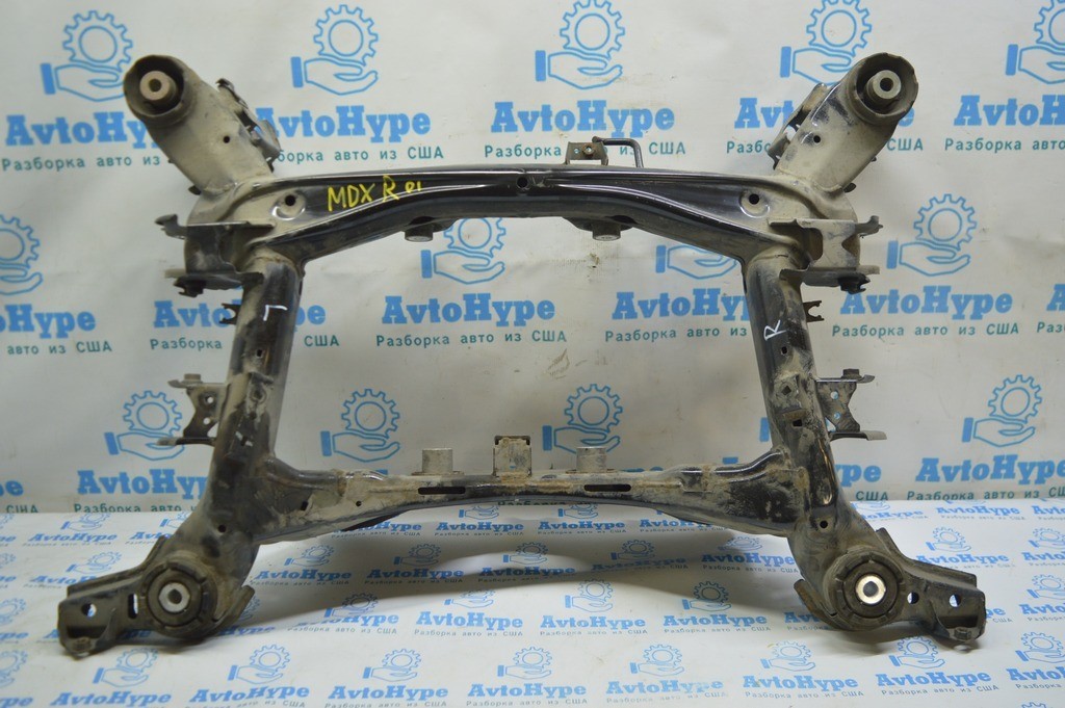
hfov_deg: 62.0
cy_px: 354
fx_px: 887
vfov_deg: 43.5
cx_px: 532
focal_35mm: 30
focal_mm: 20
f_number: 3.8
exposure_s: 1/60
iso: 400
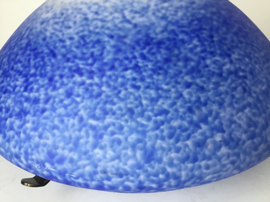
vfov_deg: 45.4
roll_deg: +3.4
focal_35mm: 31
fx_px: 242
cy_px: 101
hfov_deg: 58.4
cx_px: 135
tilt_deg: -22.4
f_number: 2.4
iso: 40
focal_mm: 3.3
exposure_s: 1/33
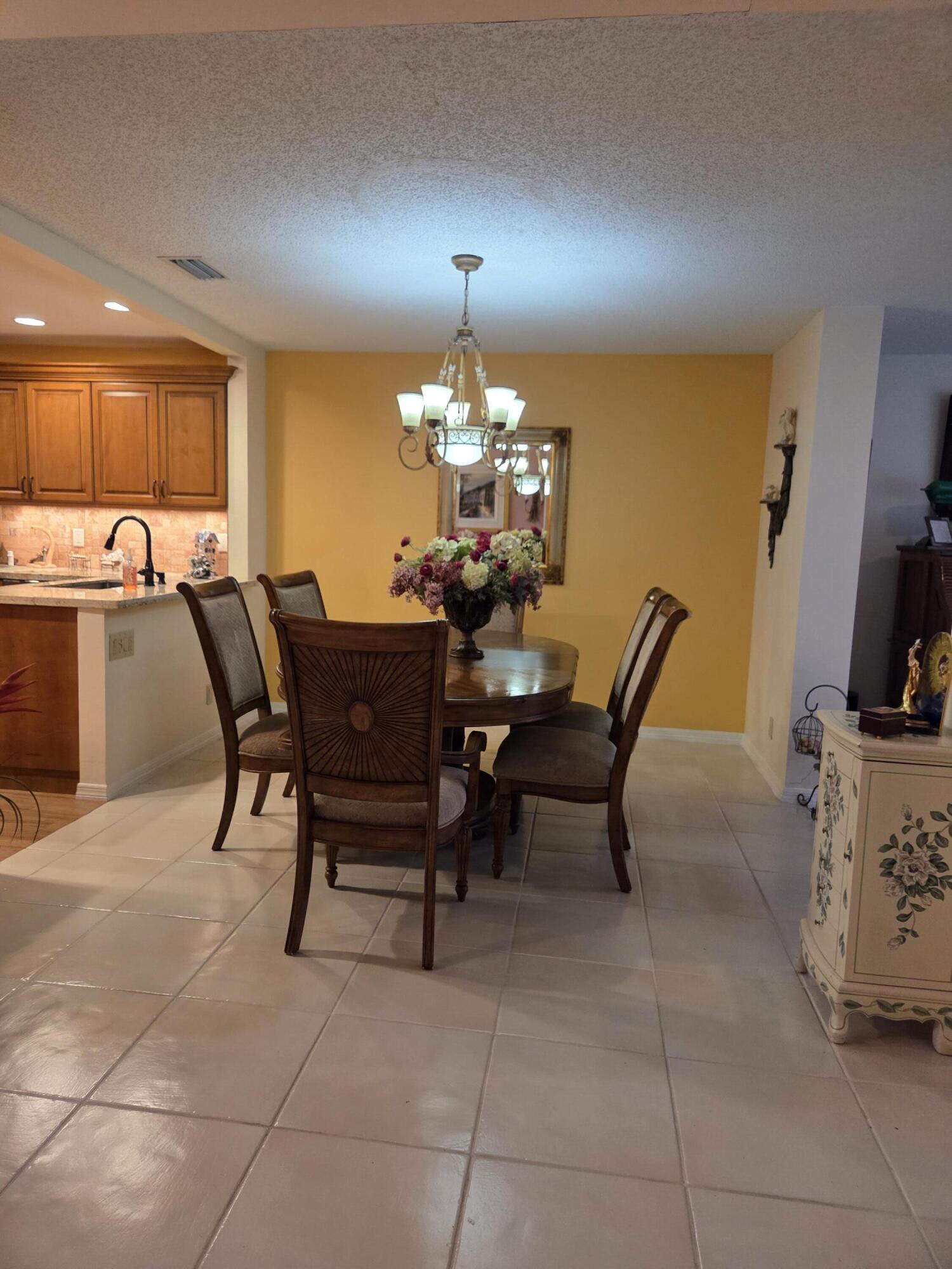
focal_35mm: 23
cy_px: 634
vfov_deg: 73.9
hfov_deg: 58.9
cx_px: 476
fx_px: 843
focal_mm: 5.4
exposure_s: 1/120
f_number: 1.8
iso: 640
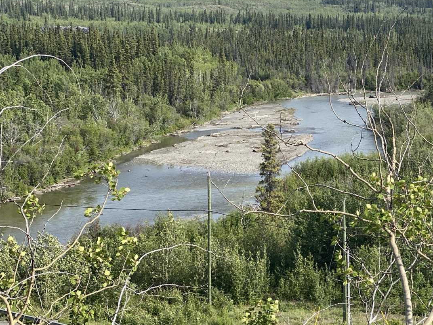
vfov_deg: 15.2
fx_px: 1213
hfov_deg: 19.8
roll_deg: -2.0
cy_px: 149
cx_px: 401
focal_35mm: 97
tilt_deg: -7.6
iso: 20
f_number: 2
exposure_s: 1/978
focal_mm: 6
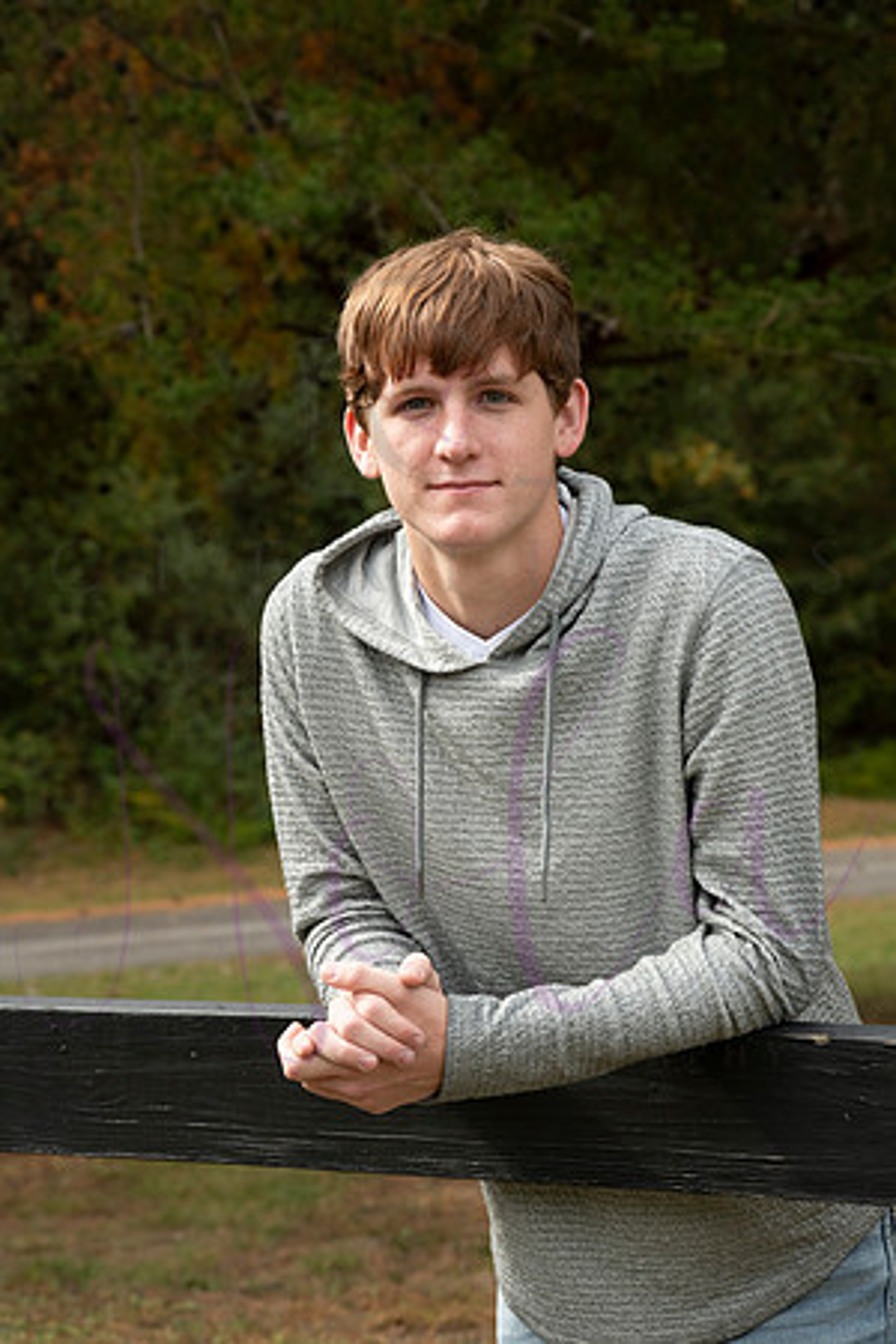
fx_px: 3920
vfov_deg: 19.5
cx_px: 448
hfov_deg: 13.0
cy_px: 672
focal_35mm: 105
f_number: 10
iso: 800
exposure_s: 1/400
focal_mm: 105
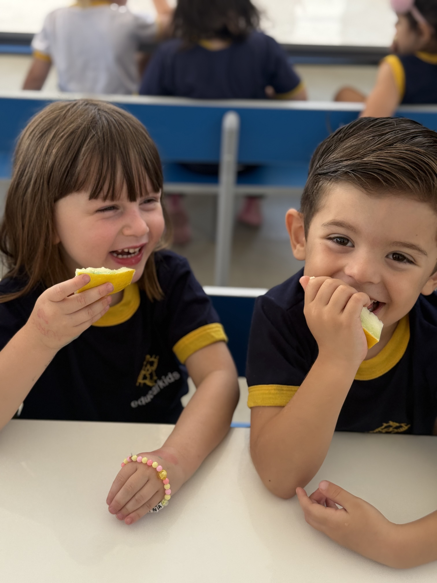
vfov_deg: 39.7
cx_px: 218
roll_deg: -3.3
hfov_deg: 30.3
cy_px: 292
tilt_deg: -33.8
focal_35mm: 48
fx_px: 808
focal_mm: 6.76
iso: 125
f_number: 1.78
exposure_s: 1/221
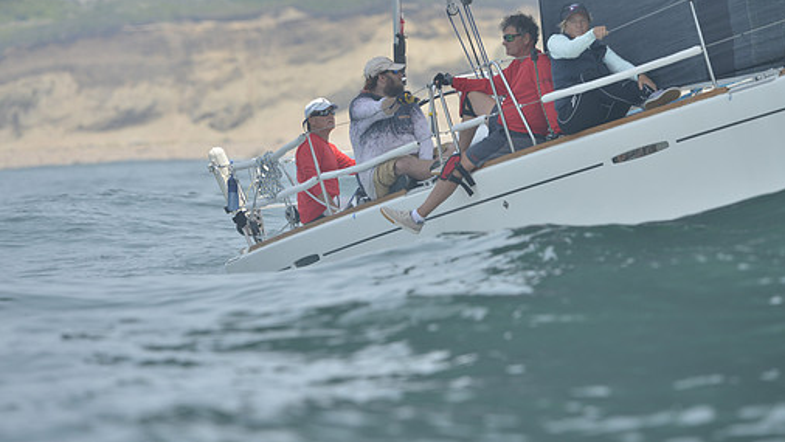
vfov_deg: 4.2
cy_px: 145
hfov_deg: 7.5
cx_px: 425
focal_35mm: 288
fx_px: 5997
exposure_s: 1/1000
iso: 280
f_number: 6.3
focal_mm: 240
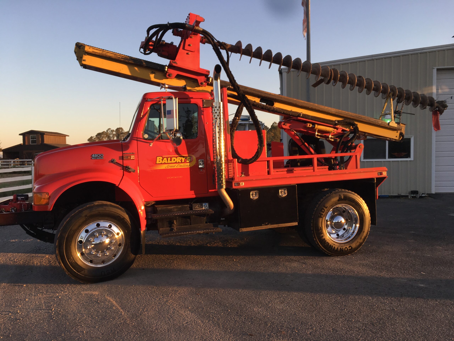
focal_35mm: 29
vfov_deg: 48.2
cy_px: 170
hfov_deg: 61.7
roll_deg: +0.6
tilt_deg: -2.8
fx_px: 380
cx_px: 227
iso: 25
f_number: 2.2
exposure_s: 1/220
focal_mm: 4.15
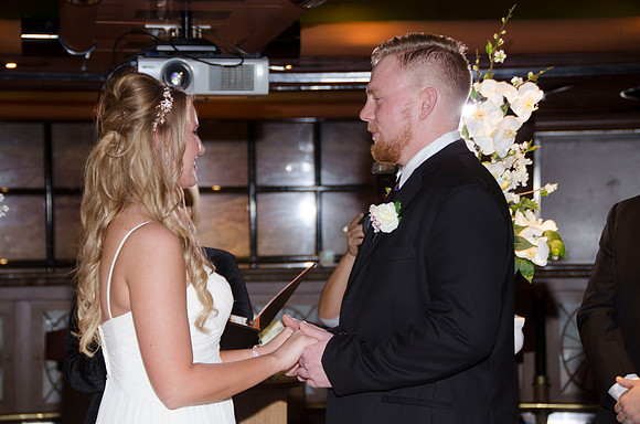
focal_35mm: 112
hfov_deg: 18.2
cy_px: 212
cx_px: 320
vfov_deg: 12.1
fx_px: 1996
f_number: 5.6
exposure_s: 1/60
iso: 400
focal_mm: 75
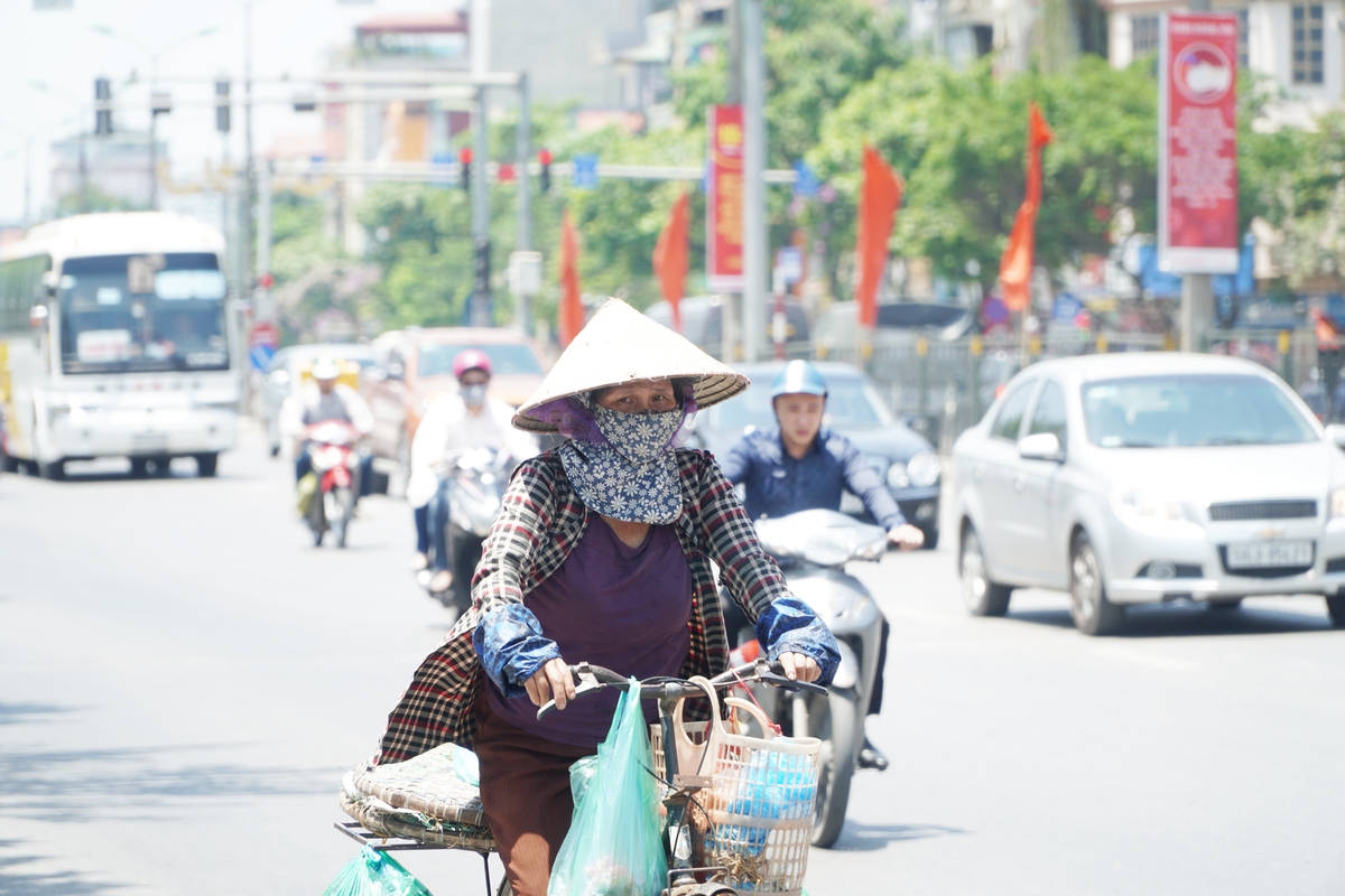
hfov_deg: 13.0
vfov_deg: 8.7
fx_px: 5884
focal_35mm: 158
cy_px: 448
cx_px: 672
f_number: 4
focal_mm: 105
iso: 160
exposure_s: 1/400
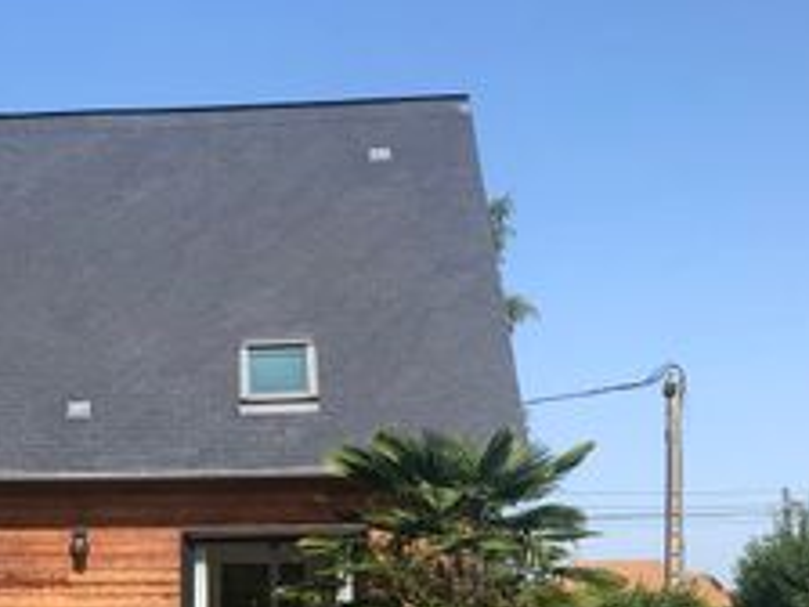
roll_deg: +0.5
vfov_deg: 18.5
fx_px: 1753
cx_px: 40
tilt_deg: -4.4
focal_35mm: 75
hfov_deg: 25.0
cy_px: 744
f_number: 1.8
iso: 20
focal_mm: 3.99
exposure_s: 1/1499
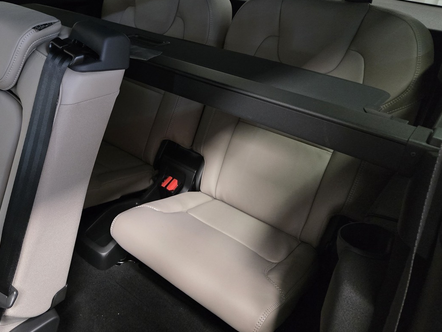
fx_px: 409
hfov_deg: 55.5
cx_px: 142
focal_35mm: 32
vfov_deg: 43.6
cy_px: 116
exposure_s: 1/50
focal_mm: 5.4
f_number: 1.8
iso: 1600
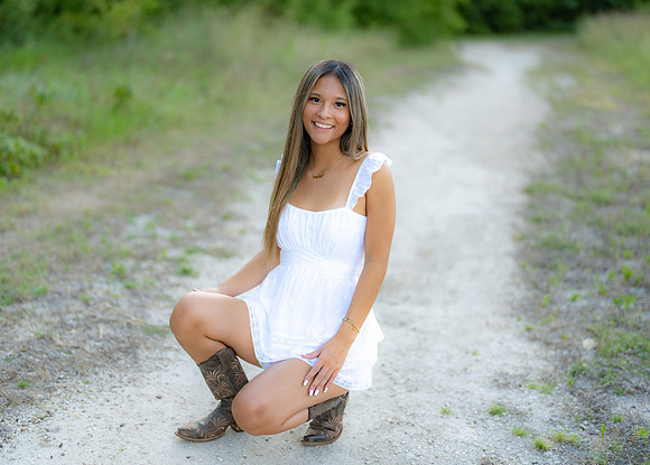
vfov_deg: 24.9
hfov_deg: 34.2
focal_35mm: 57
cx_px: 310
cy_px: 240
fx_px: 1055
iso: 100
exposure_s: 1/1000
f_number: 1.2
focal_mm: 50
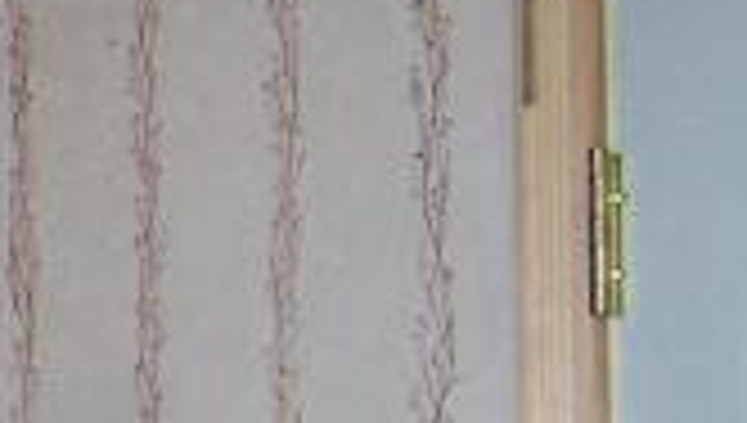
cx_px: -945
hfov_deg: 7.9
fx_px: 5059
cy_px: 1084
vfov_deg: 4.6
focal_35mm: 255
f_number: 2.8
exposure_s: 1/60
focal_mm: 6.3
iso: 160
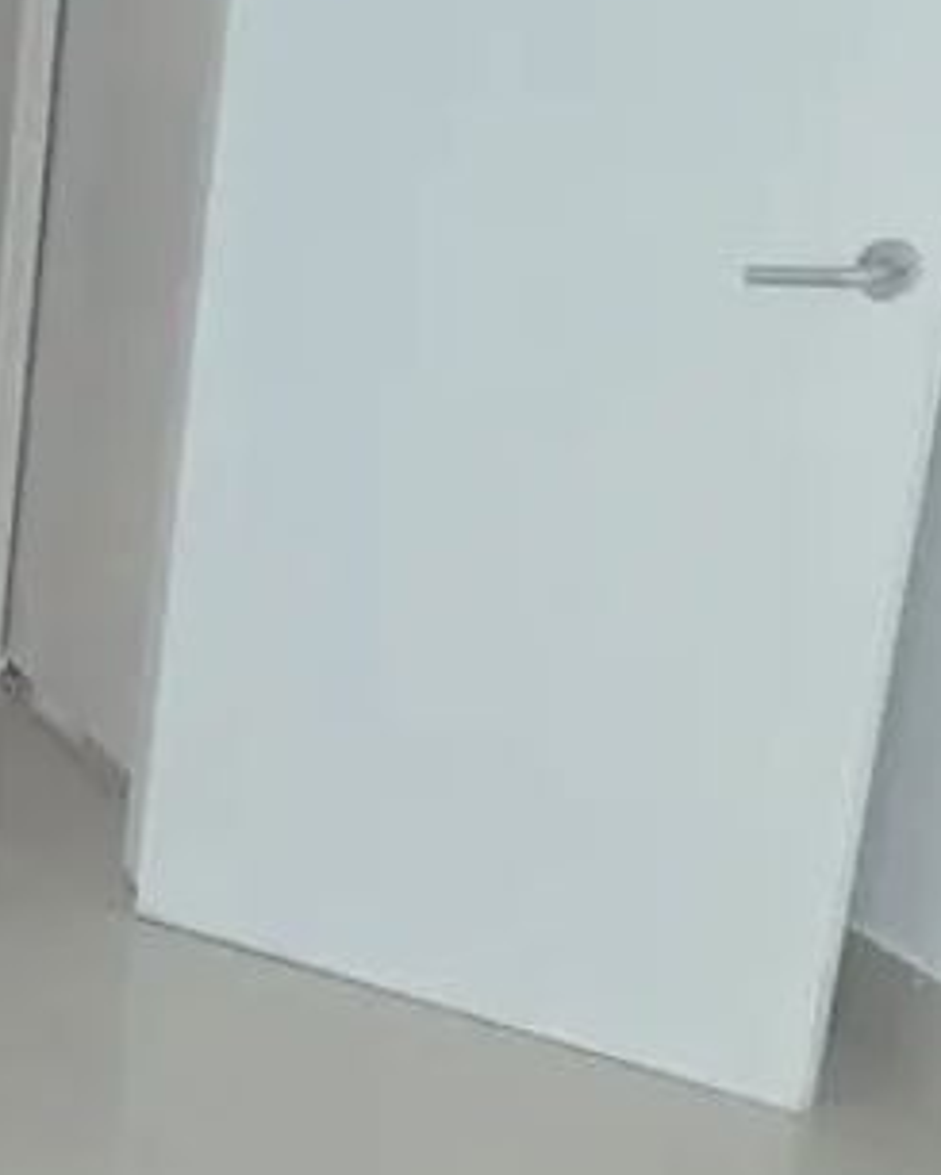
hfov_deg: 14.4
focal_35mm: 100
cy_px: 900
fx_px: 3480
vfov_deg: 19.0
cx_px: -449
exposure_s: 1/60
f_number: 1.8
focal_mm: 5.4
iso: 50
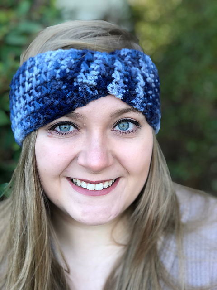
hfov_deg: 25.7
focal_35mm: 57
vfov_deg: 33.8
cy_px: 145
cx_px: 108
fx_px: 476
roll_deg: +2.9
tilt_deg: -15.4
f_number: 2.8
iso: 20
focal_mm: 6.6
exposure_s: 1/30
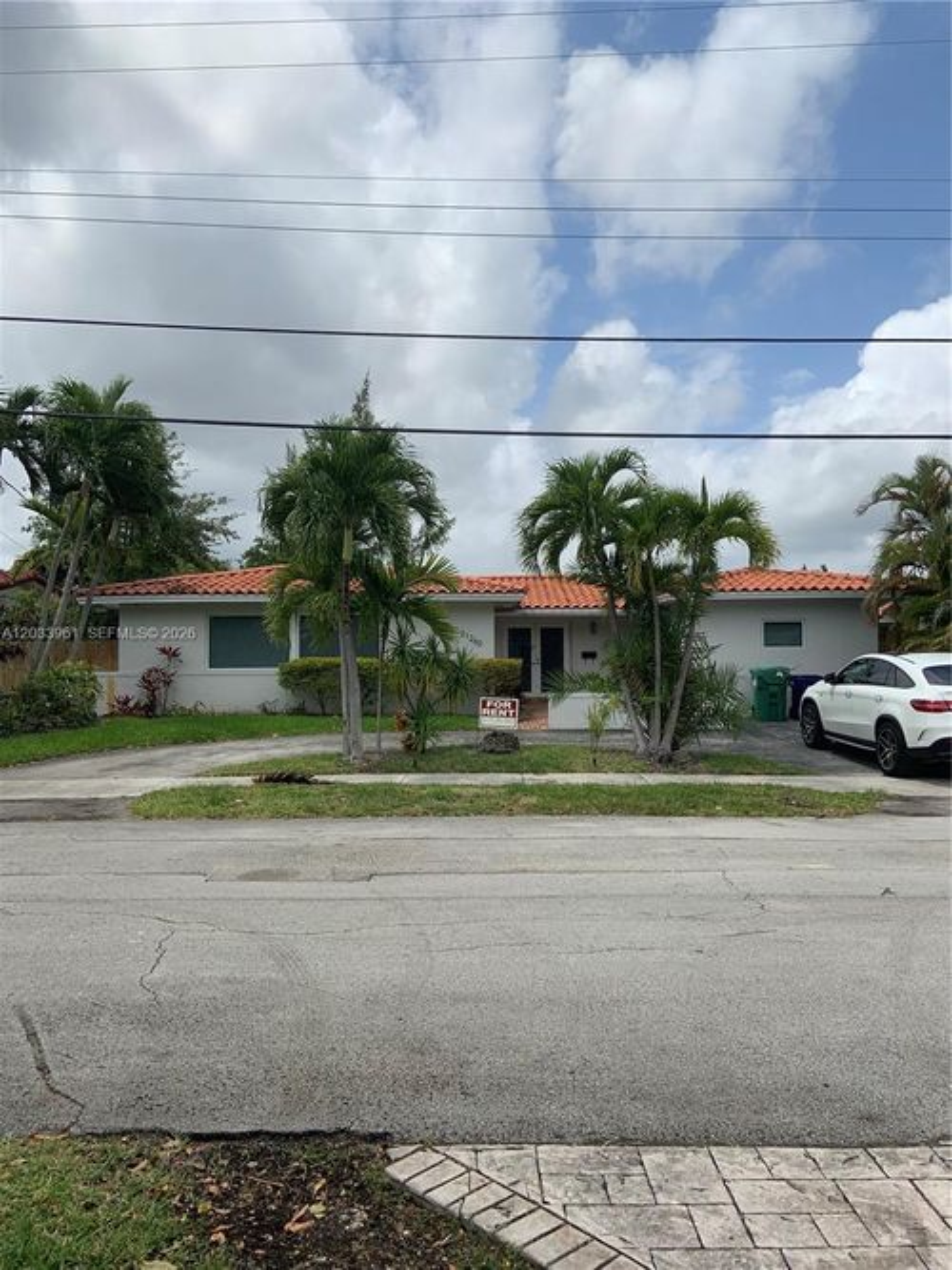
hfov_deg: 53.0
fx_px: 954
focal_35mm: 26
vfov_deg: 67.3
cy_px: 635
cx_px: 476
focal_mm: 4.25
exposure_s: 1/4098
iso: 25
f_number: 1.8
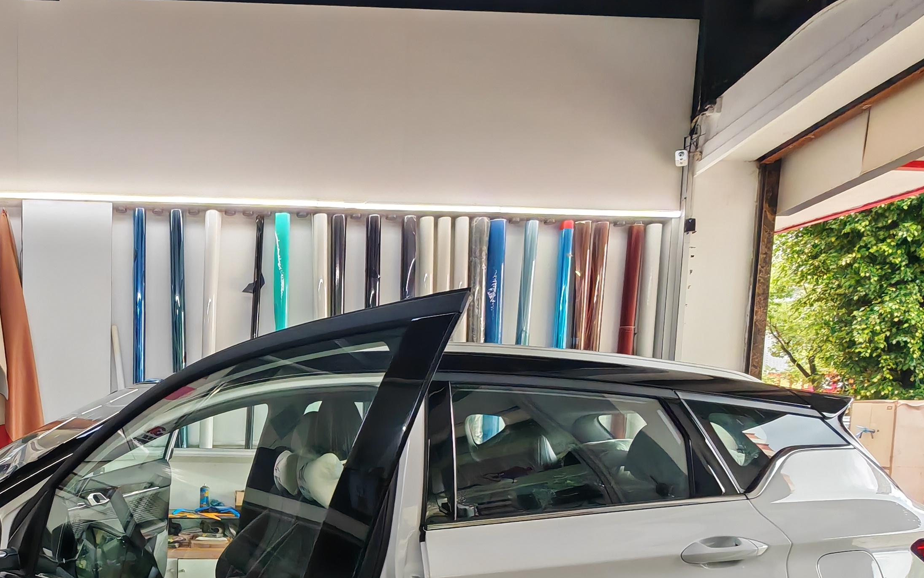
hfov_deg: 56.7
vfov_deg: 38.6
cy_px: 484
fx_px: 781
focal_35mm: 31
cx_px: 182
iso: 200
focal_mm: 1.96
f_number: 2.2
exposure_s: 1/50
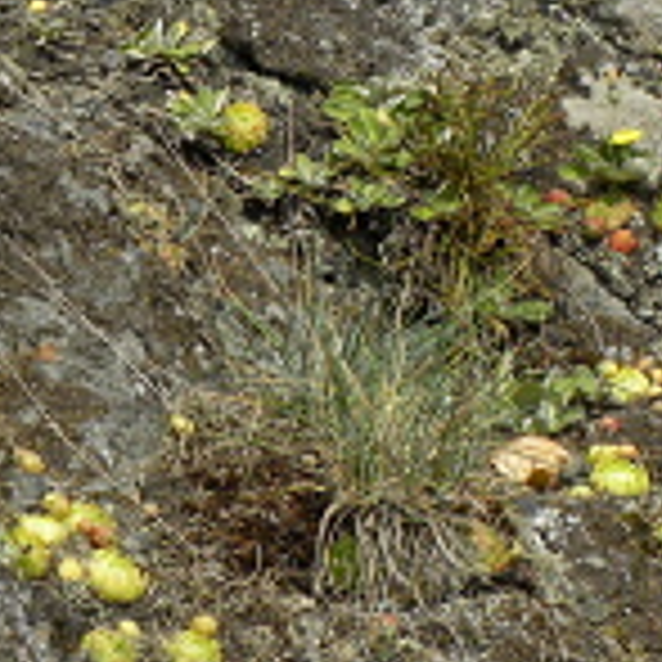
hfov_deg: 9.2
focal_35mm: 190
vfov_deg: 9.2
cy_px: 36
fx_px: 4111
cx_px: 207
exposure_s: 1/282
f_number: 5.6
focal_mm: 11.8
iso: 64
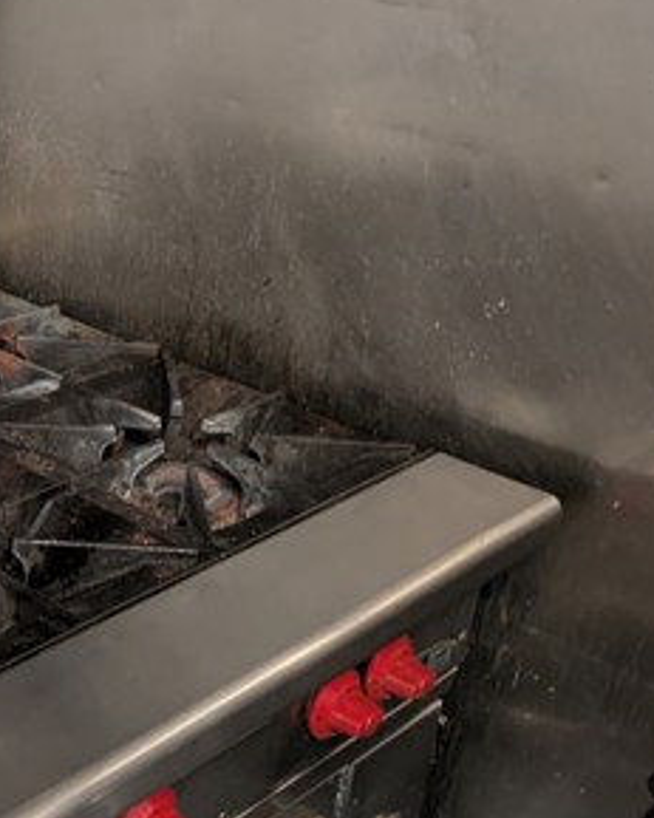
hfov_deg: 25.8
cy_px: 388
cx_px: -76
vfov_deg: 34.7
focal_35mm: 54
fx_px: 1307
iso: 717
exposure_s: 1/15
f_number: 1.89
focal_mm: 5.43
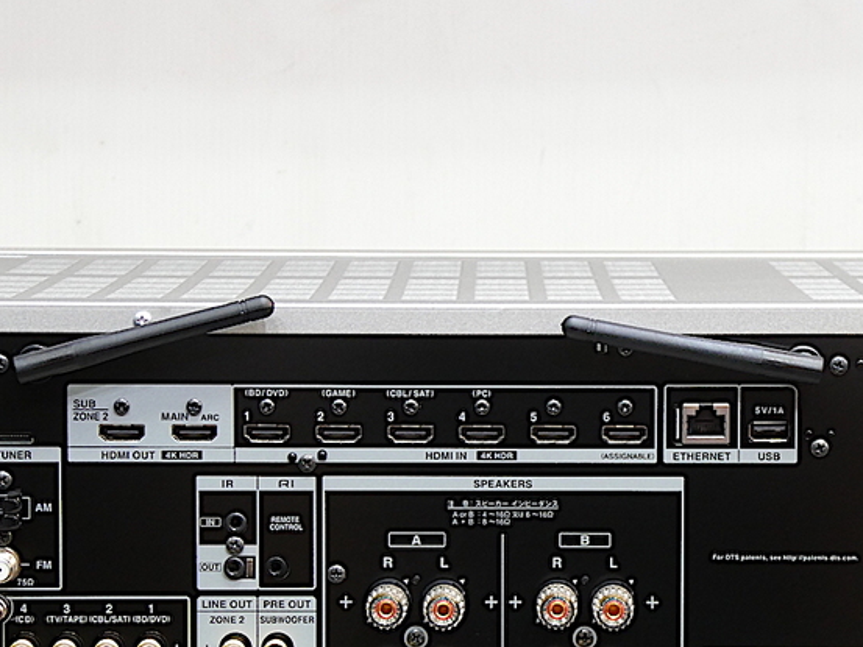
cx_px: 484
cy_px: 522
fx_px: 4239
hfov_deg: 11.6
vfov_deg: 8.7
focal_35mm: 170
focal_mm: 17.5
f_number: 5
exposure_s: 1/8
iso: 200
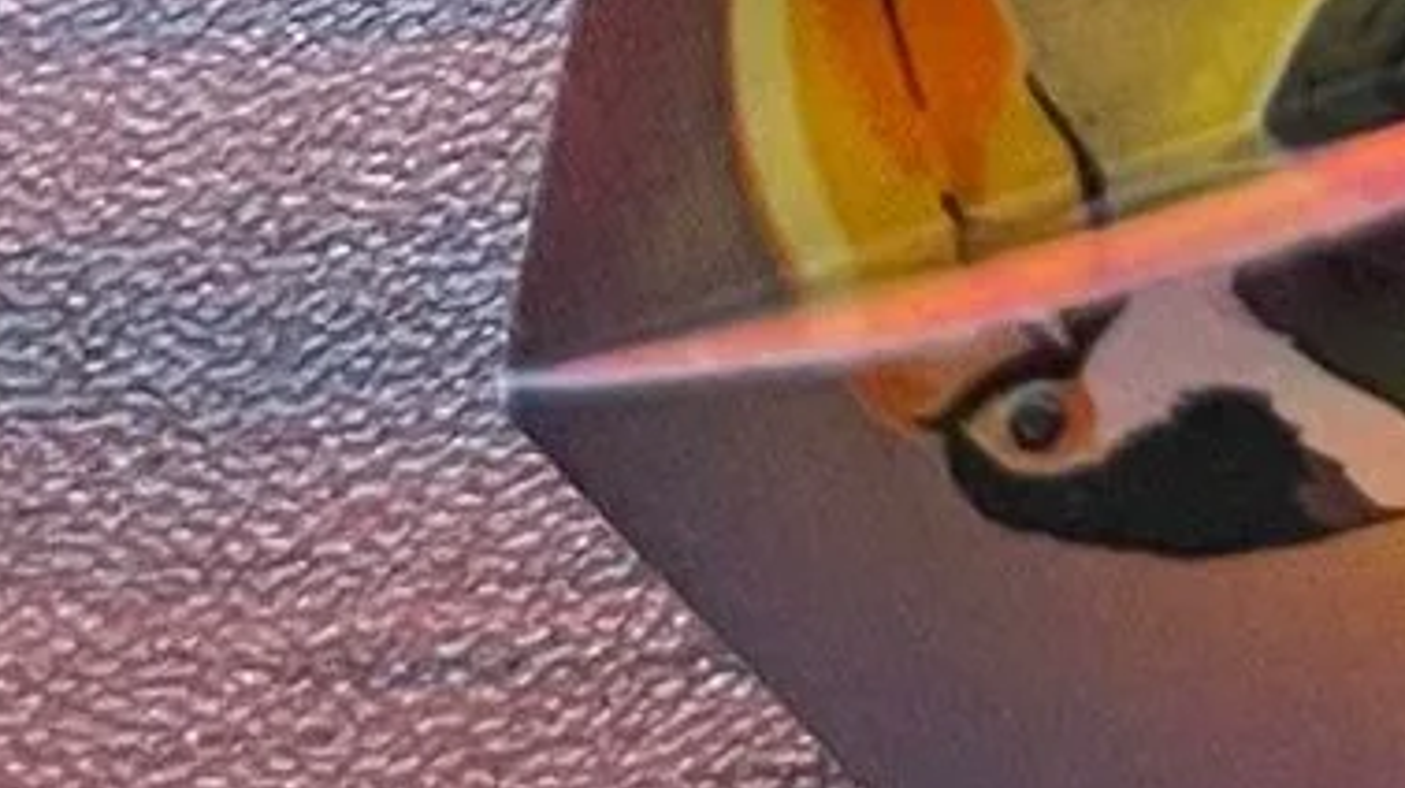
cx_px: 3438
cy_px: -1613
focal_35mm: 192
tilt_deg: -44.4
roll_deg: -0.8
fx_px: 7148
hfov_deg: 9.8
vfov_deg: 5.9
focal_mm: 4.2
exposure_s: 1/60
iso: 200
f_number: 1.6
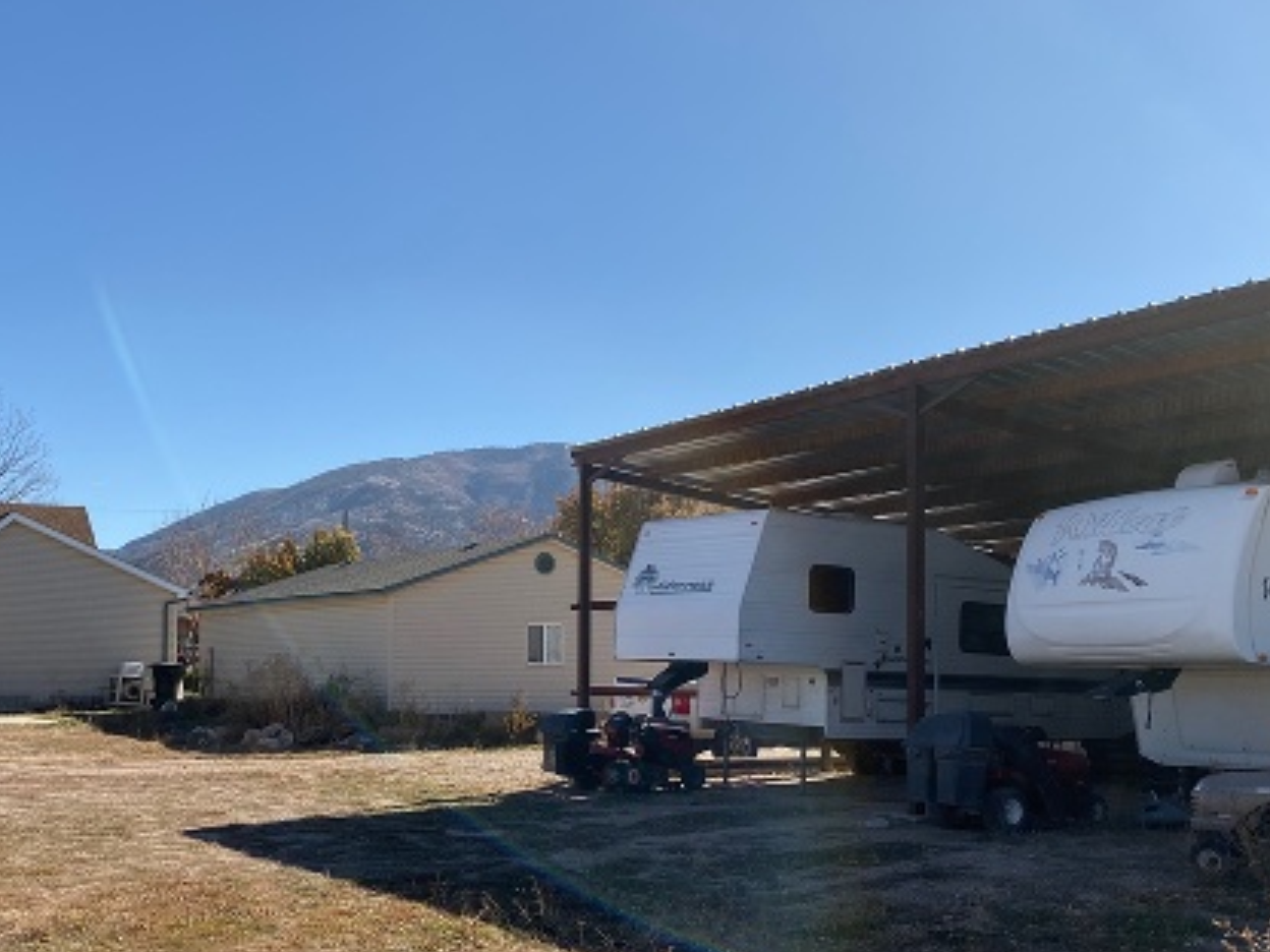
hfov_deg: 46.6
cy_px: 622
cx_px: 525
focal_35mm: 40
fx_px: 1468
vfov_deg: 35.7
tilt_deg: +4.6
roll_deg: -0.7
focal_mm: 4.25
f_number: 1.8
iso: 32
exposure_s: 1/2577
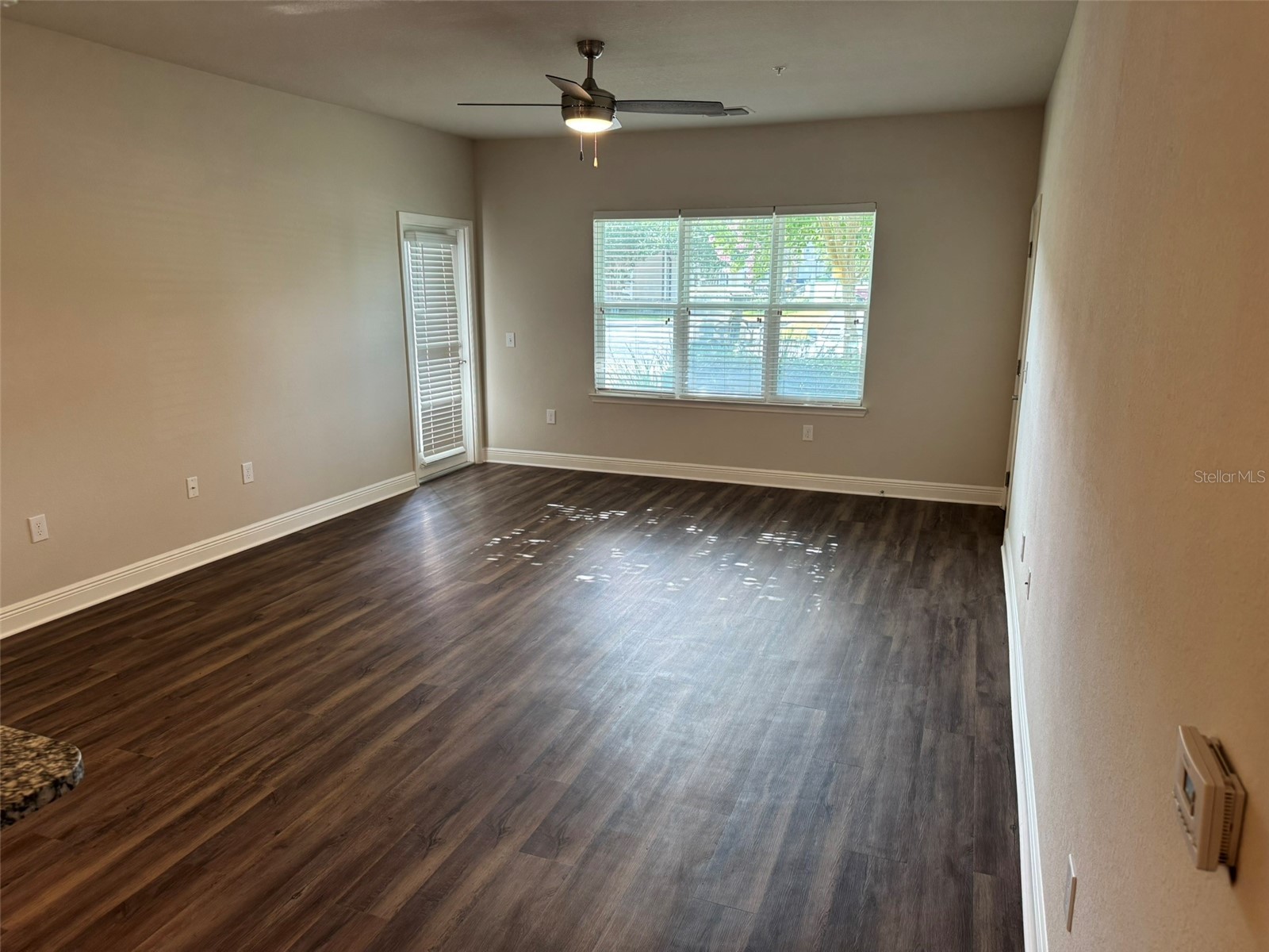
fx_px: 880
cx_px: 634
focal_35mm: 24
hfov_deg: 71.6
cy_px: 476
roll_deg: -0.3
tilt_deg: -11.9
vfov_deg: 56.8
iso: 160
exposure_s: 1/120
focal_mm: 6.76
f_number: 1.78
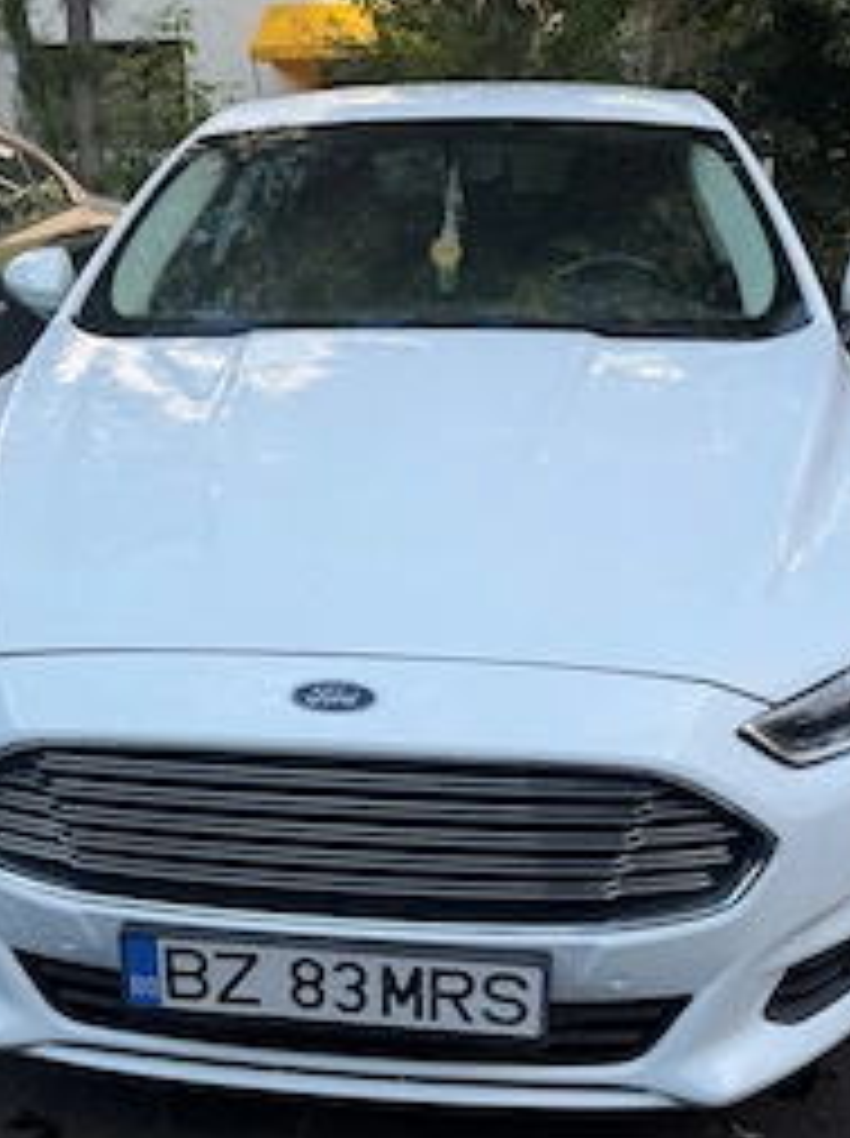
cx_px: 360
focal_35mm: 38
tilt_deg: -23.3
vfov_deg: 48.8
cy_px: 679
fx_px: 1247
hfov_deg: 37.5
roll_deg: +0.2
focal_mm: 6.76
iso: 80
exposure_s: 1/1437
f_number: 1.78
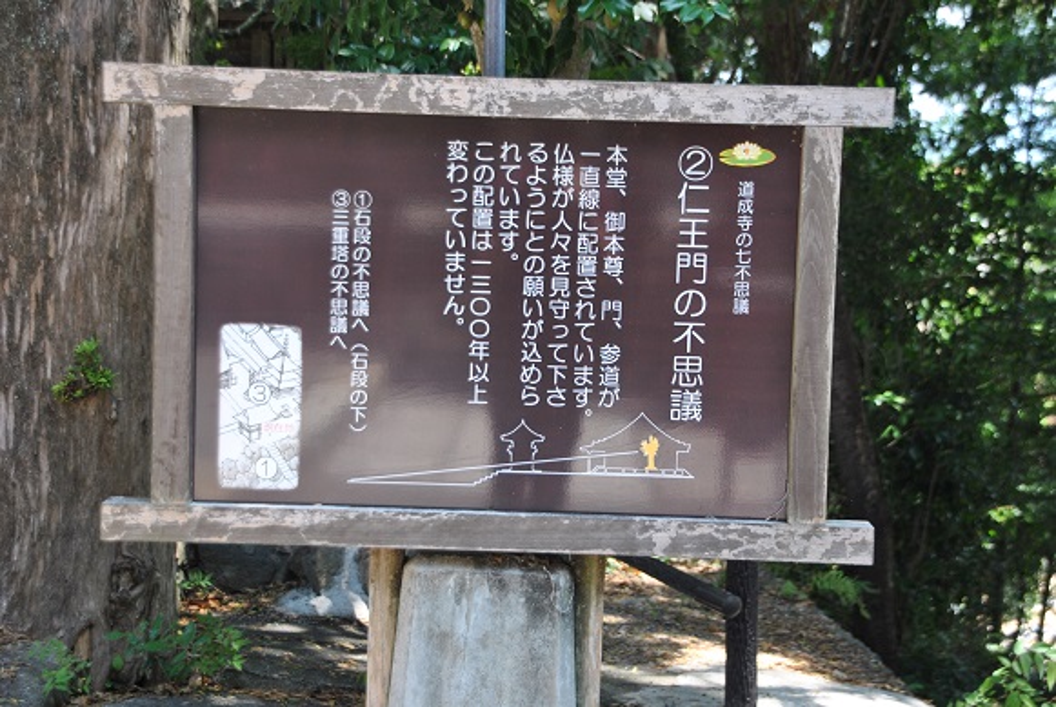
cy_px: 354
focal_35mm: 69
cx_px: 528
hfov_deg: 29.2
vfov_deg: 19.8
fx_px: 2027
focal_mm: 46
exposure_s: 1/100
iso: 200
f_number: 5
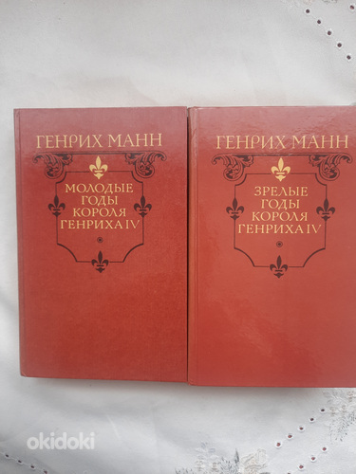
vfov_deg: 69.4
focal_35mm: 25
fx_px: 343
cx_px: 178
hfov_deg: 54.9
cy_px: 237
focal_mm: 4.6
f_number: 2
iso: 64
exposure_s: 1/50
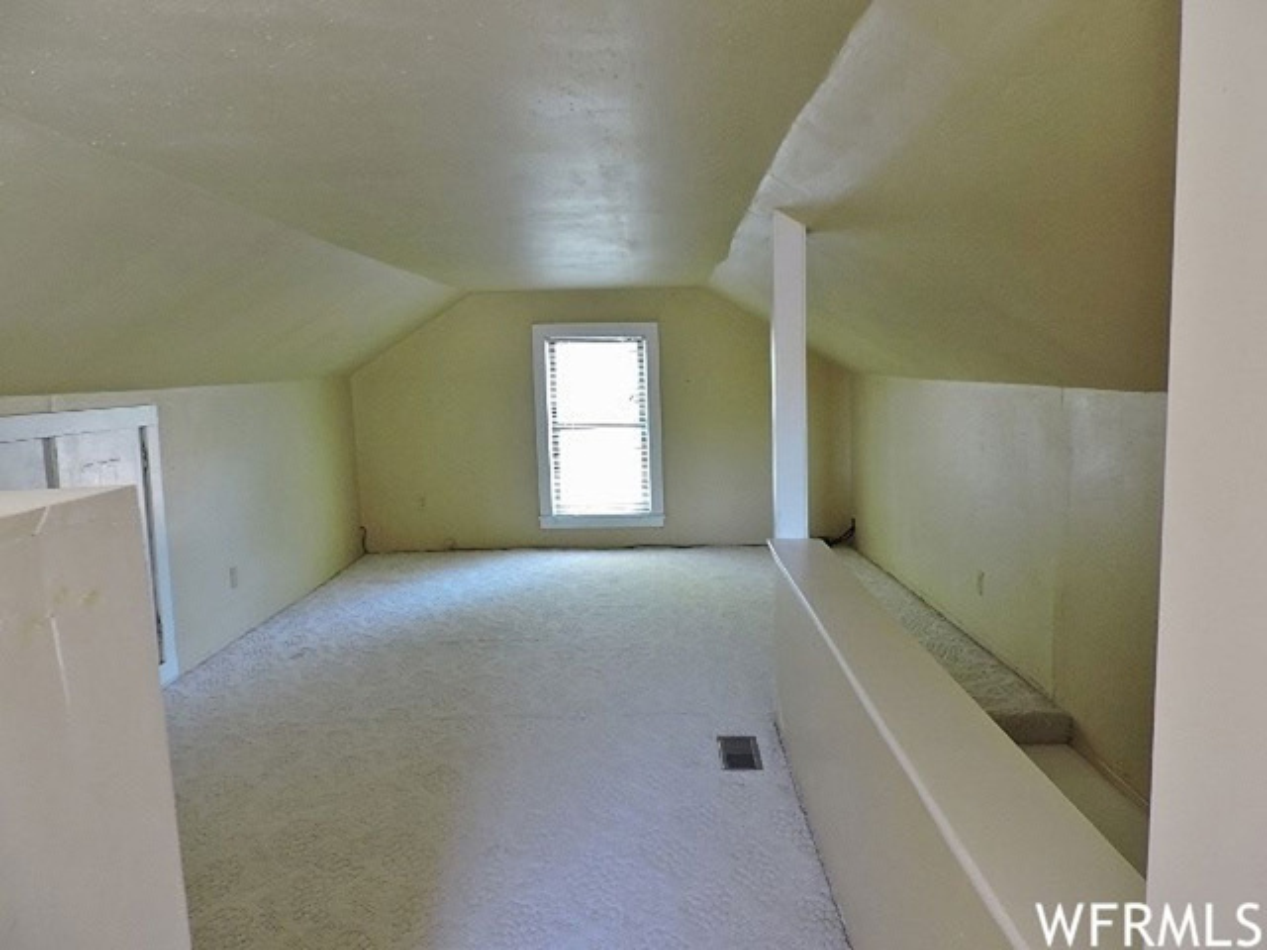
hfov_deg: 71.6
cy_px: 475
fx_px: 878
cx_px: 634
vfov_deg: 56.8
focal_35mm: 24
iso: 400
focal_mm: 4.3
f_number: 3
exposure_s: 1/10
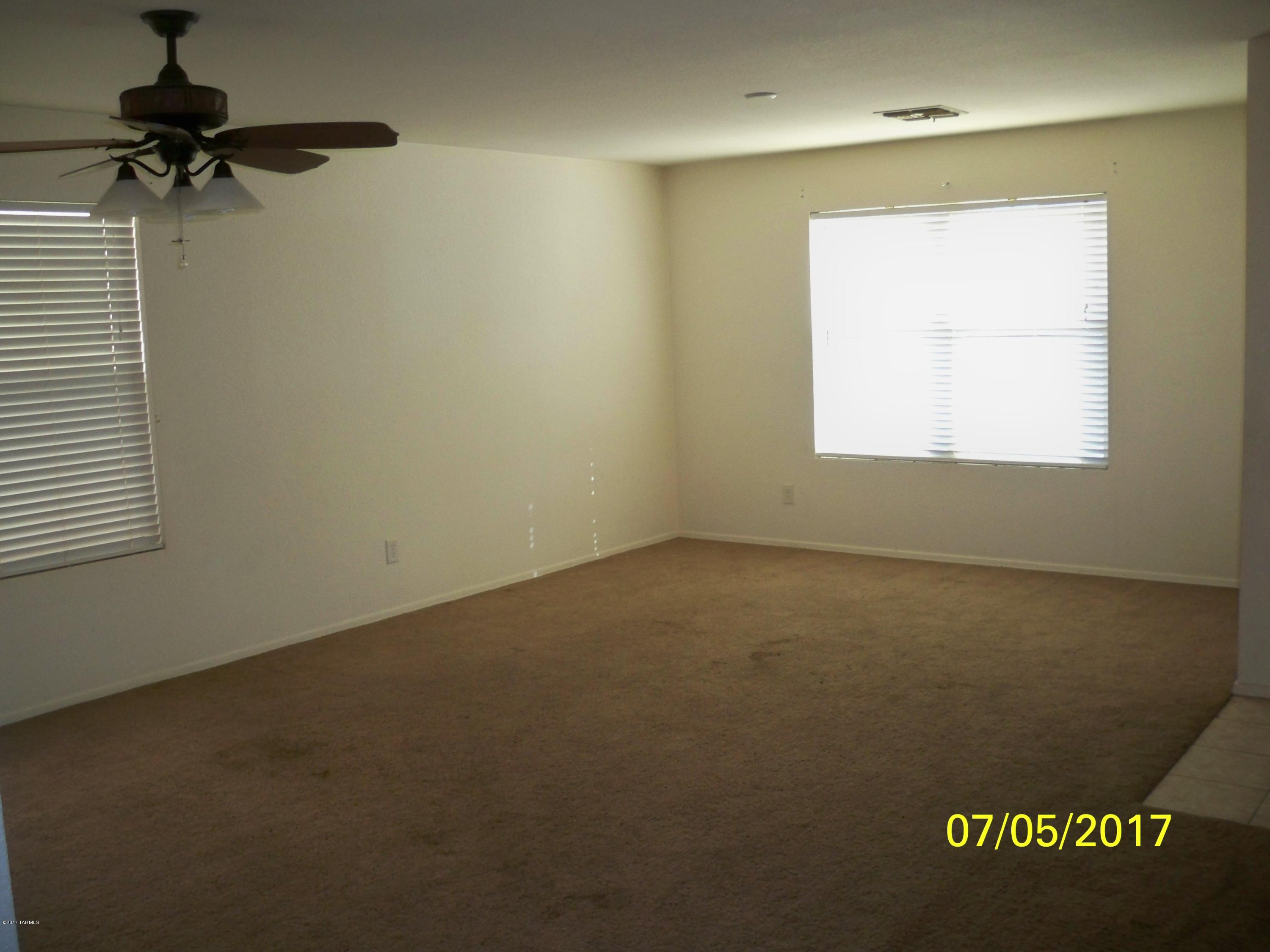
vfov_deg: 40.7
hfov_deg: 52.6
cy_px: 476
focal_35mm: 35
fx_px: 1284
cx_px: 635
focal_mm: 6.3
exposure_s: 1/60
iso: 250
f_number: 3.1
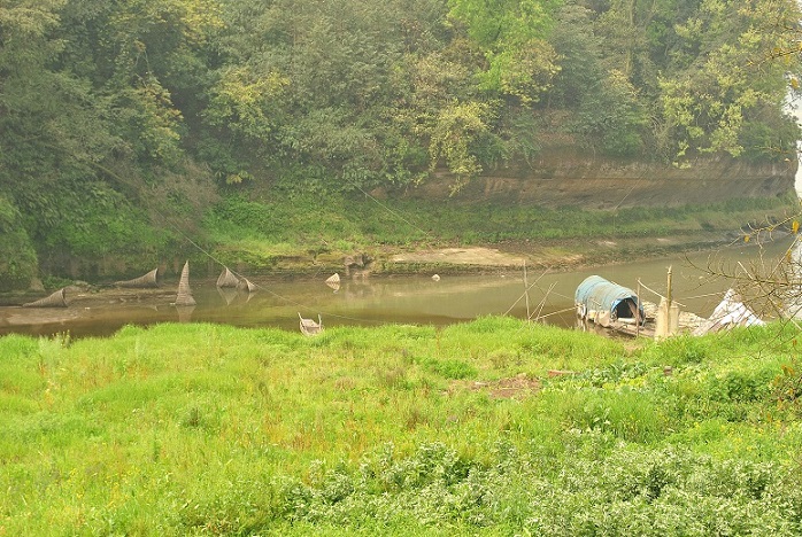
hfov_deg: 29.2
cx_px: 401
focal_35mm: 69
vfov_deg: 19.8
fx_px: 1540
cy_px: 268
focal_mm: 46
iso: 100
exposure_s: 1/125
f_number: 8
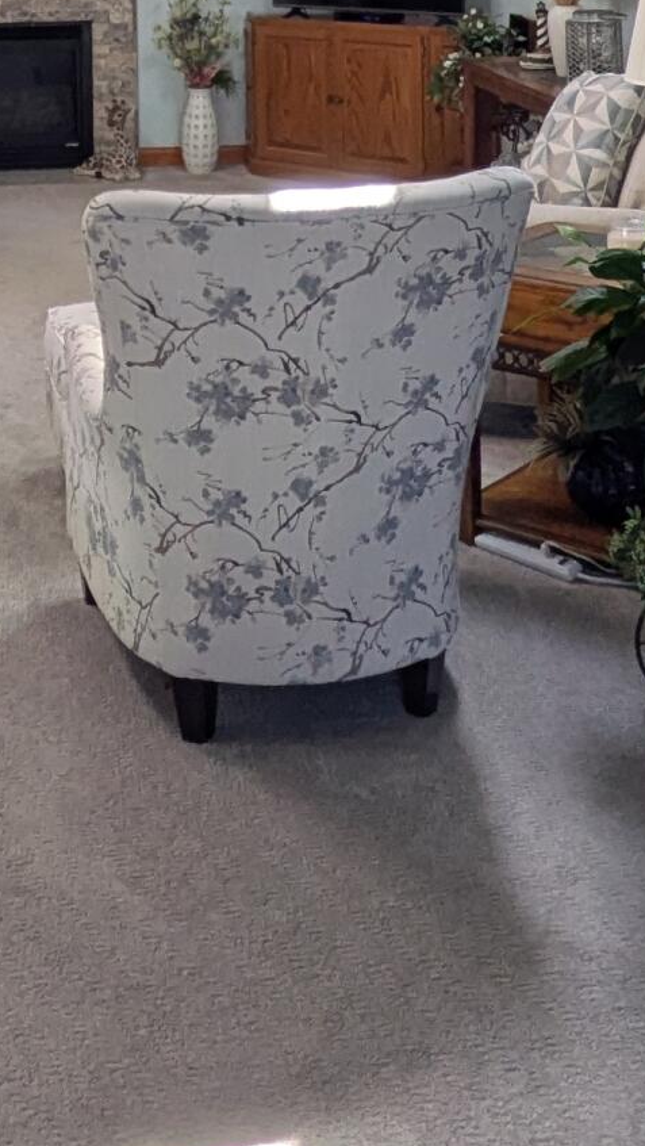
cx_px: 138
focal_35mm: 54
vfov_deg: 33.9
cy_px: -89
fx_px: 1640
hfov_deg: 22.0
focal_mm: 1.83
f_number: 2.2
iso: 64
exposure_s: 1/130
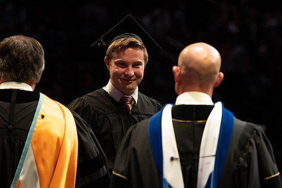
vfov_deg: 6.7
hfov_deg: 10.1
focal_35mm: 204
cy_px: 84
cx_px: 155
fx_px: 1597
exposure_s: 1/320
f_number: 4.5
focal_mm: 185
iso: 1600
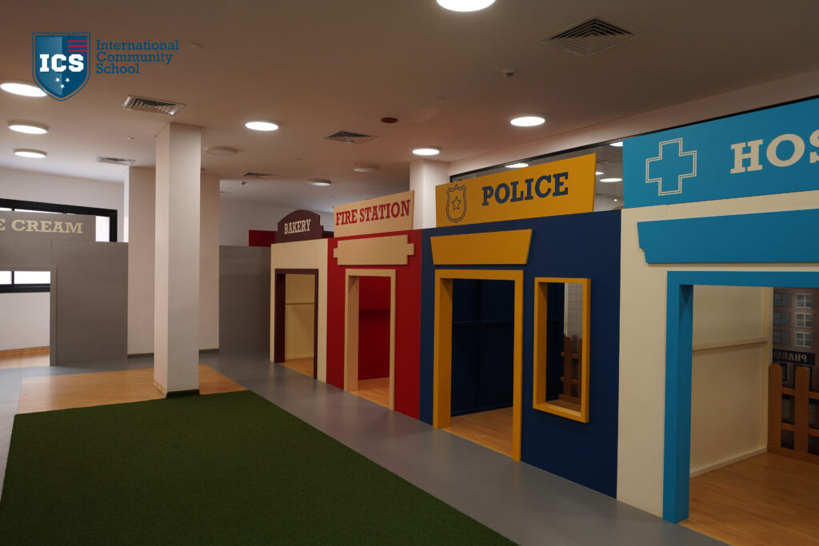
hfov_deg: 73.7
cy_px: 273
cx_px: 410
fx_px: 546
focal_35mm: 24
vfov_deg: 53.1
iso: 200
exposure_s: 1/100
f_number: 2.8
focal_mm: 16.3
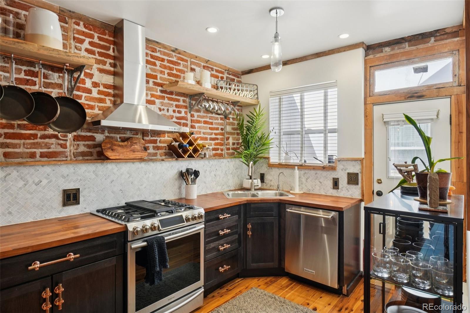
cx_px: 235
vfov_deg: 63.2
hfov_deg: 85.4
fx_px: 255
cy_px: 156
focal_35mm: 20
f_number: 8
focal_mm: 13
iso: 400
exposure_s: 1/30
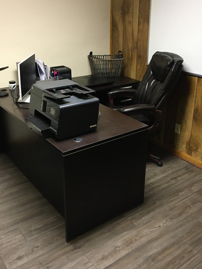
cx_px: 116
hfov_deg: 37.6
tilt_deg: -18.6
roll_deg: -0.2
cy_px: 122
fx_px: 296
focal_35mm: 38
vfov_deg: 48.9
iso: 125
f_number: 2.2
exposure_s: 1/30
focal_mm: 4.15
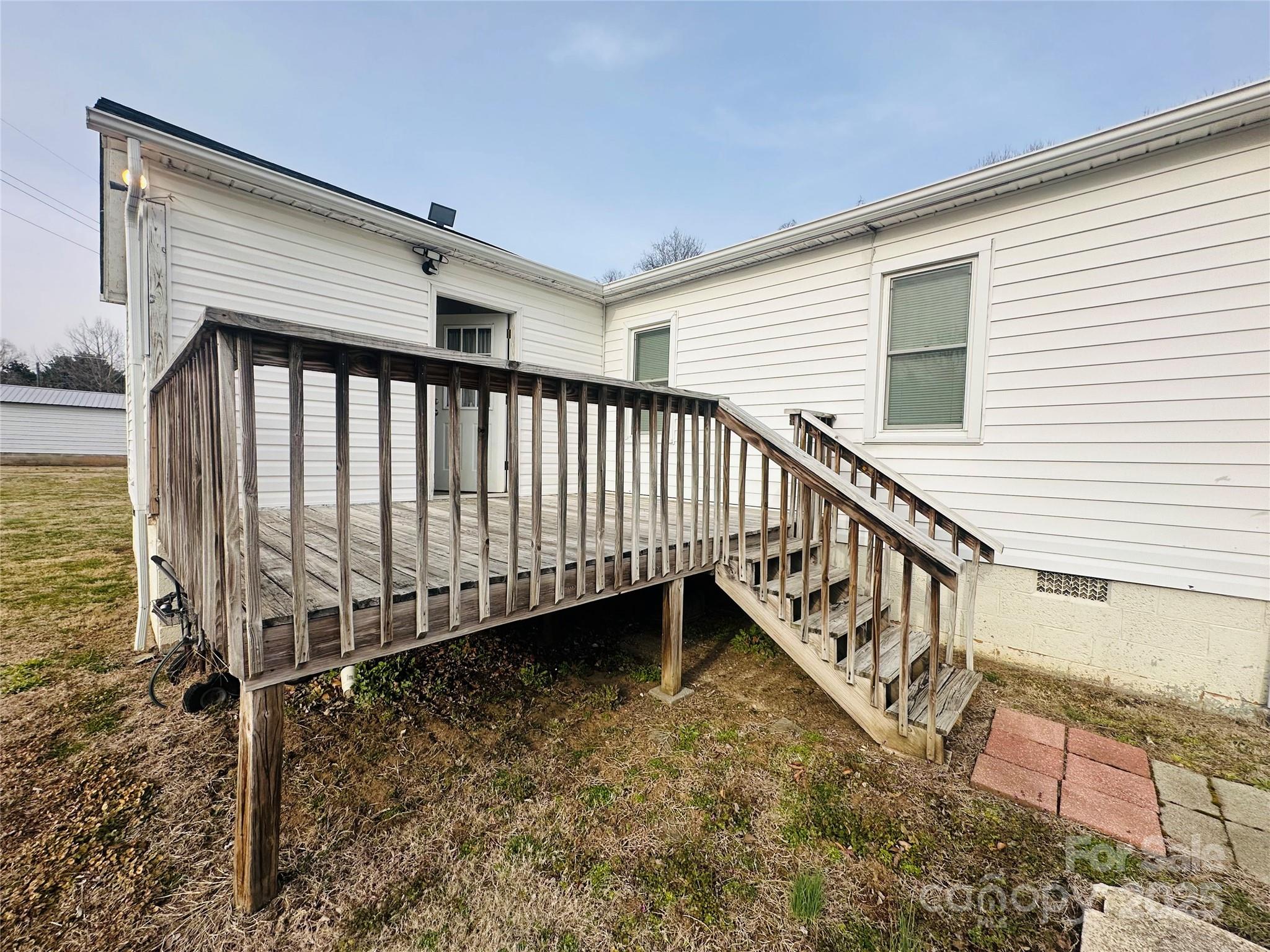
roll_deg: -2.1
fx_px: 514
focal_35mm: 14
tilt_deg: -1.8
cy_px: 476
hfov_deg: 102.1
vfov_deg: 85.7
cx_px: 635
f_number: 2.2
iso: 40
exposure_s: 1/1221
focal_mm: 2.22
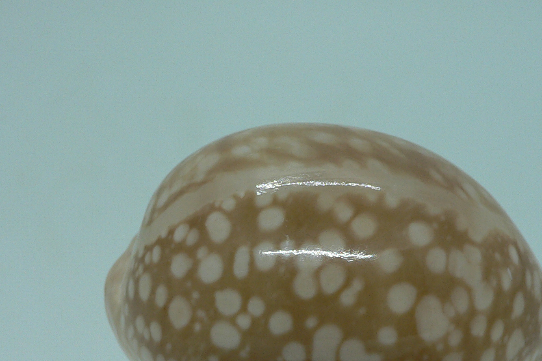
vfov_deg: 24.1
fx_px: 828
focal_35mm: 55
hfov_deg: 36.1
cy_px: 306
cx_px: 320
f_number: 2.8
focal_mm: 4.6
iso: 80
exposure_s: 1/60
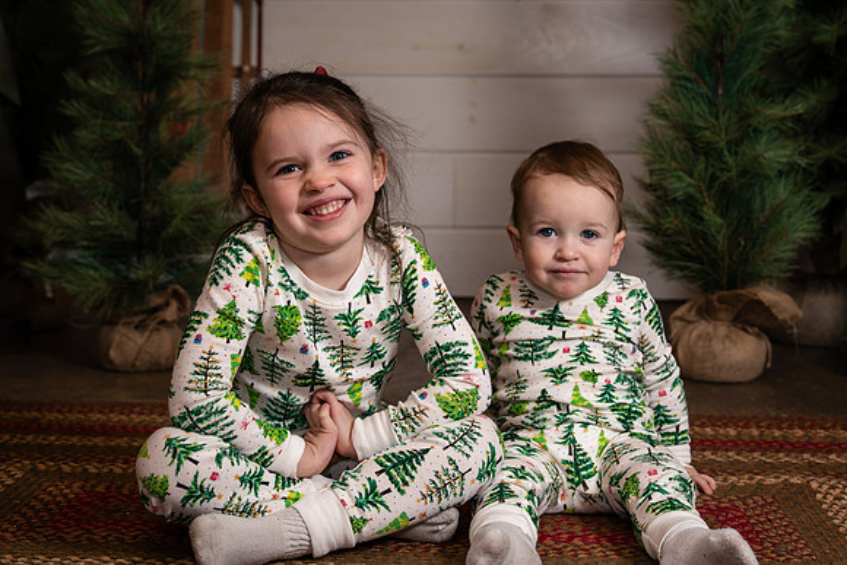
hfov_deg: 29.1
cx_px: 448
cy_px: 158
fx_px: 1632
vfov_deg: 19.5
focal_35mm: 69
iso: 200
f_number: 4
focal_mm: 47
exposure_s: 1/250
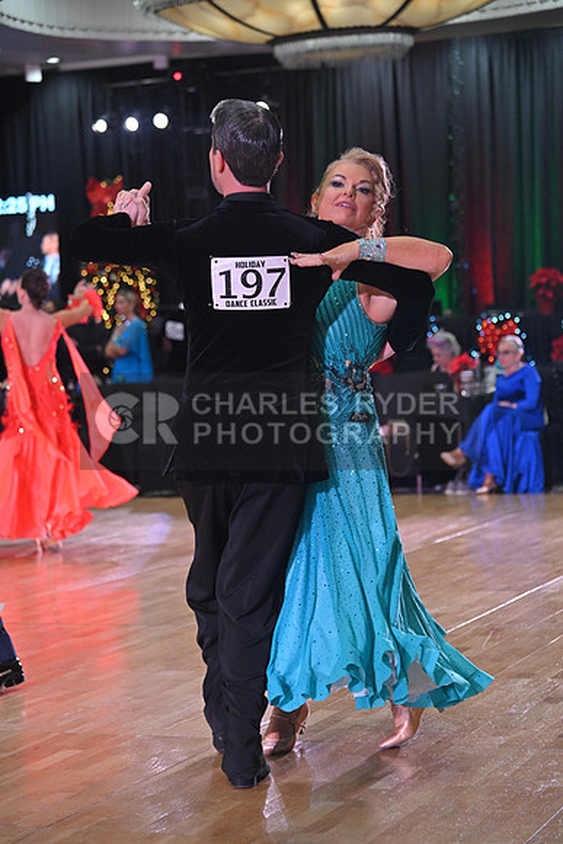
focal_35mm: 86
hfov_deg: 15.9
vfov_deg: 23.6
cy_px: 422
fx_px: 2016
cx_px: 282
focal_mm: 86
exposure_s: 1/320
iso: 2500
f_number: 5
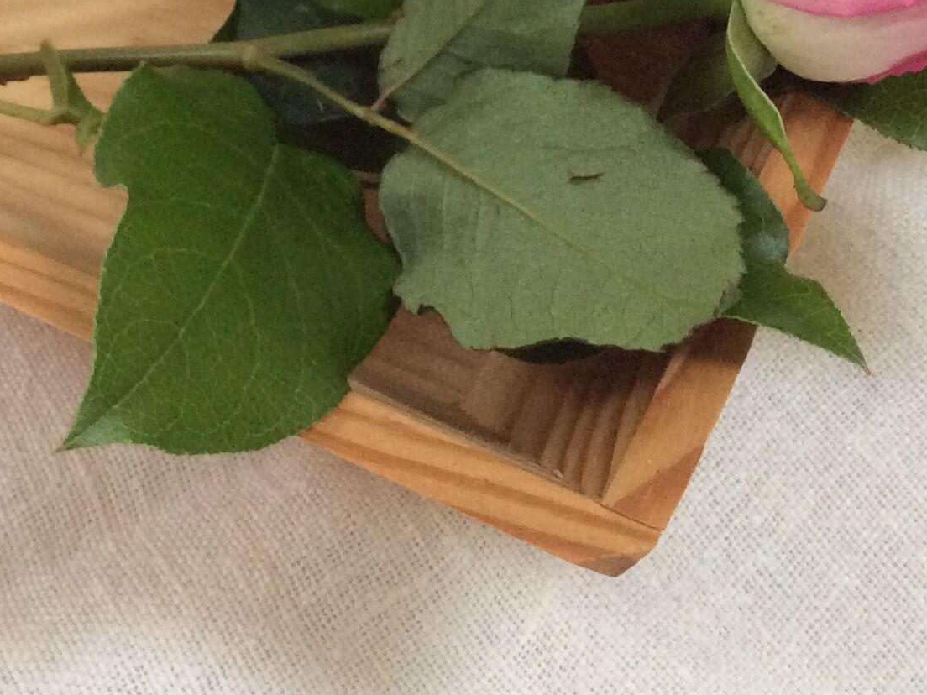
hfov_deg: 25.8
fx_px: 2008
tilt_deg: -45.8
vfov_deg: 19.0
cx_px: 270
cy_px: -37
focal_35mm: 75
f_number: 2.4
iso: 160
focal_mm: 3.3
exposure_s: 1/25
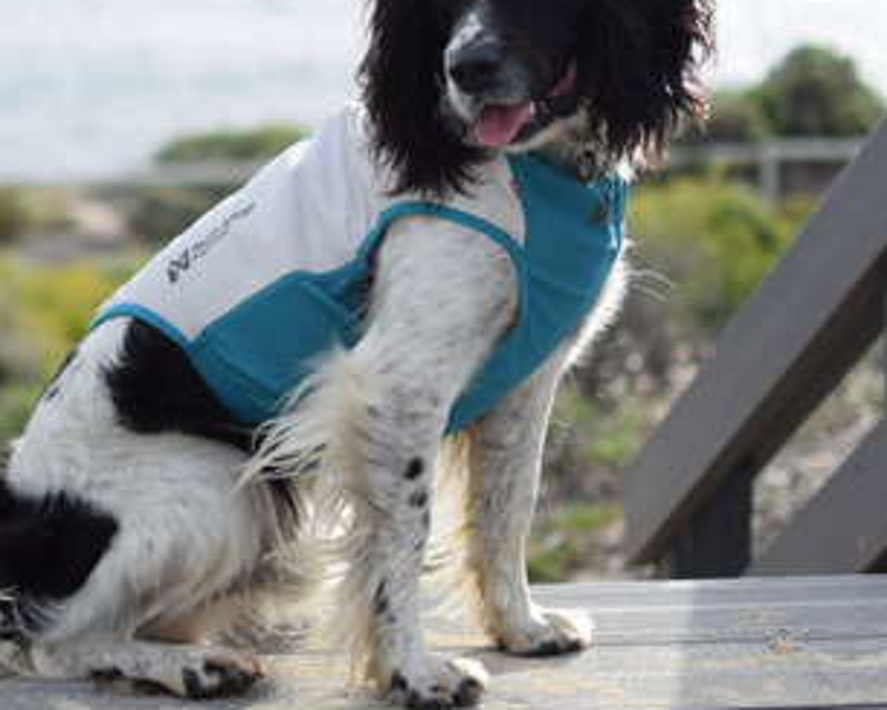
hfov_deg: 15.8
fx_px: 3182
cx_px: 283
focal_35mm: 121
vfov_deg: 12.6
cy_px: -20
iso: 100
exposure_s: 1/1600
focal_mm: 35
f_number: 1.8
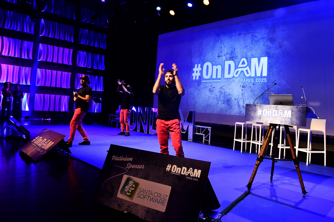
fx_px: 223
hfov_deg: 73.7
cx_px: 167
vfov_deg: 53.1
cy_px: 111
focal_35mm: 24
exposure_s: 1/60
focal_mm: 16
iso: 1600
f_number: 5.6
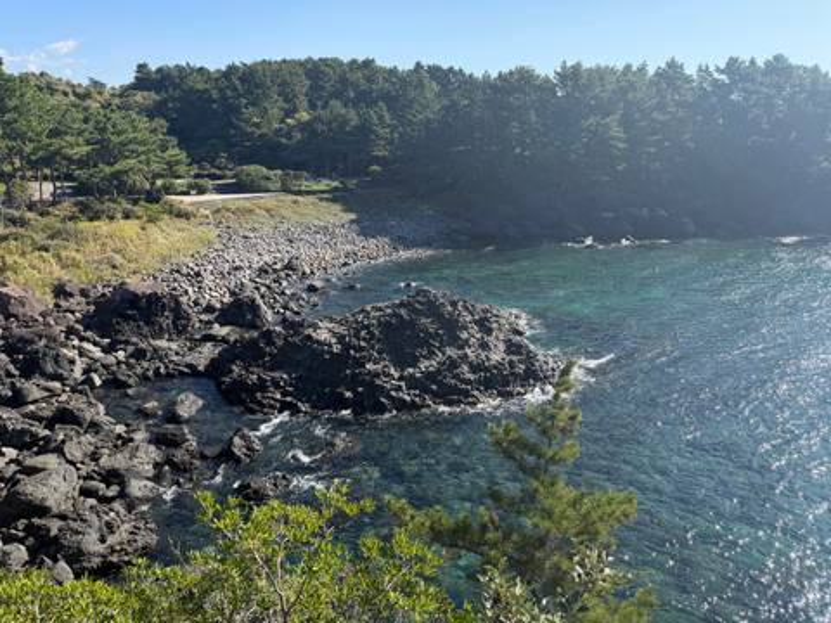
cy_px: 312
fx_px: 576
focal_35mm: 24
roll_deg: +0.8
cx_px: 416
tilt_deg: -16.1
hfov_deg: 71.6
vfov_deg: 56.8
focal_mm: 6.76
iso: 100
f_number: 1.78
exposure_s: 1/2445
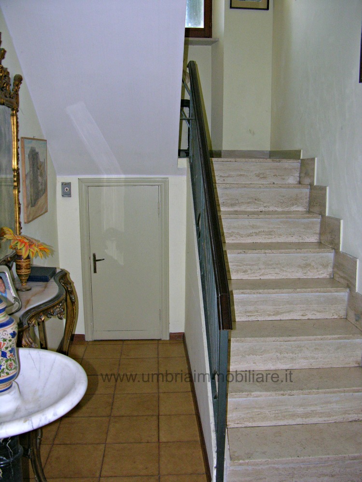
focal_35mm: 35
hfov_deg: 40.7
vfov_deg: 52.6
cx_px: 181
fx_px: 488
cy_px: 241
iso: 200
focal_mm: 8.9
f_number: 2.8
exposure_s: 1/60.1
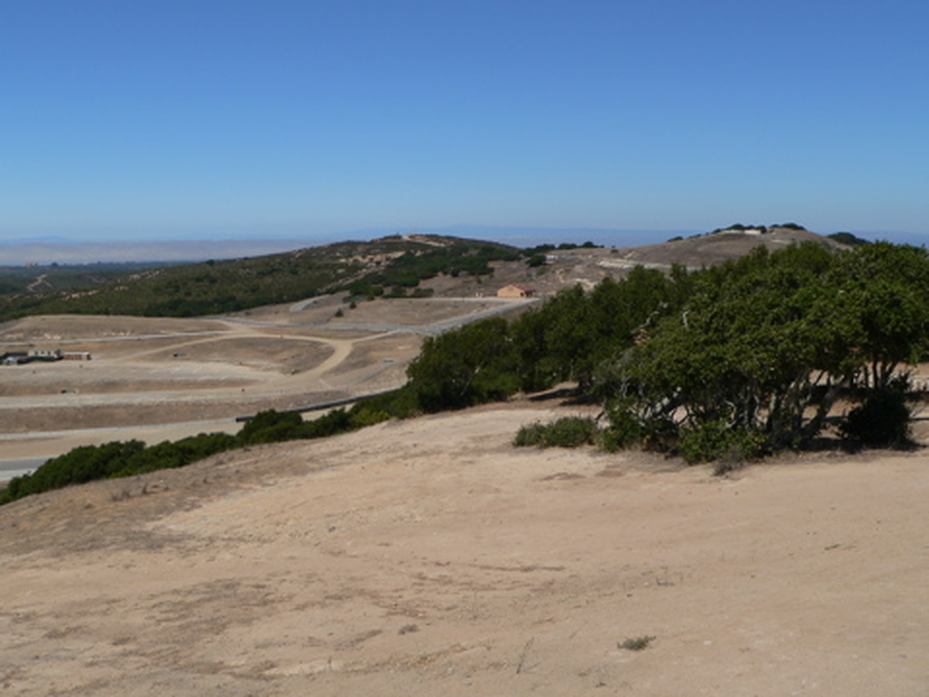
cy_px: 348
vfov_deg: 39.7
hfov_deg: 51.4
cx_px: 464
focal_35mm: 36
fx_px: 966
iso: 80
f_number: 5.6
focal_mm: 6
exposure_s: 1/500
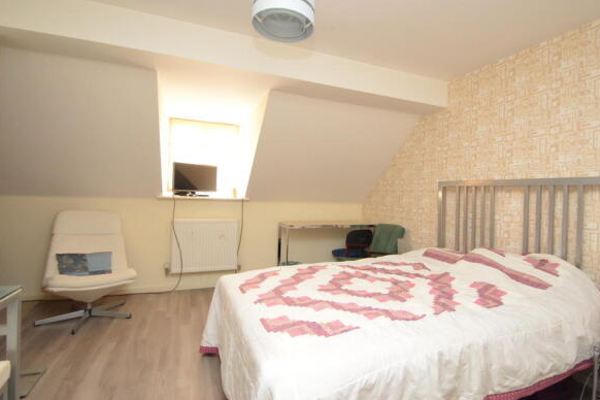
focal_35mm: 19
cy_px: 197
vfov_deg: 65.8
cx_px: 332
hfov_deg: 87.9
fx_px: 309
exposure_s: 1/60
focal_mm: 11
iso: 3200
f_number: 4
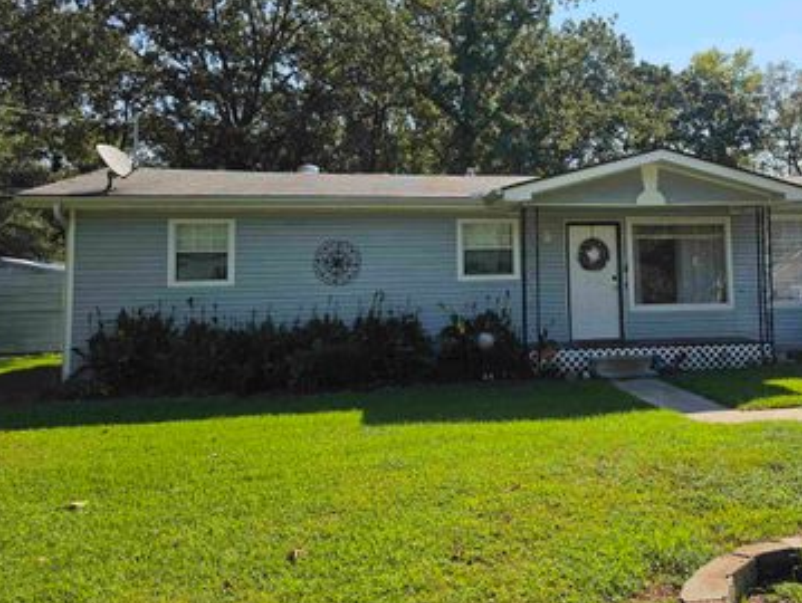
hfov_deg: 55.6
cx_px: 534
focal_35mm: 32
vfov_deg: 43.9
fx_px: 742
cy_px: 224
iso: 50
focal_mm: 6.5
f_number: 1.4
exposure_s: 1/7939
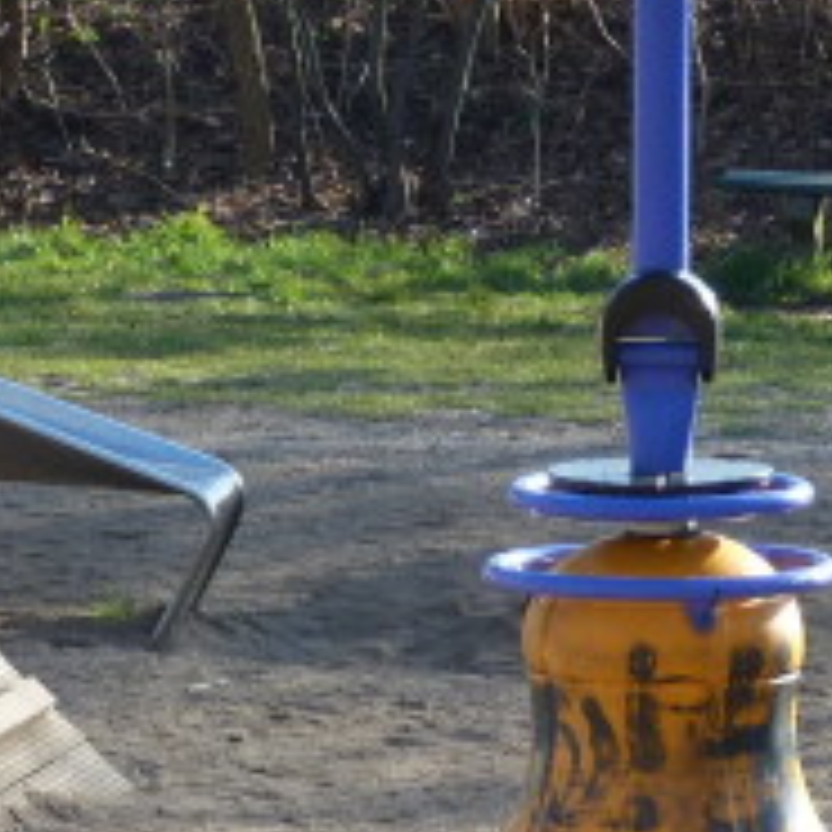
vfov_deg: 4.2
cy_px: 922
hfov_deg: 4.2
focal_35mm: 417
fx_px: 11339
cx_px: 522
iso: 80
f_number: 4
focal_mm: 19.7
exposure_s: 1/125
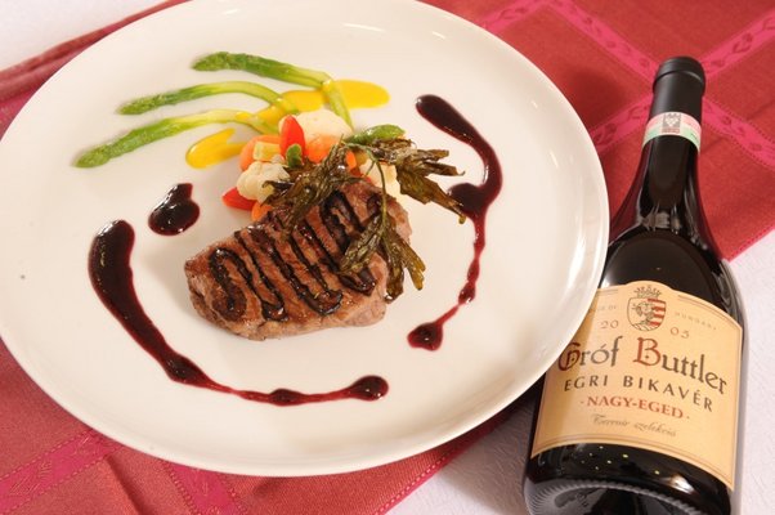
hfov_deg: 41.2
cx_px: 388
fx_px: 1032
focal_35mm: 48
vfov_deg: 28.0
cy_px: 258
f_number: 10
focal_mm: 48
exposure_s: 1/25
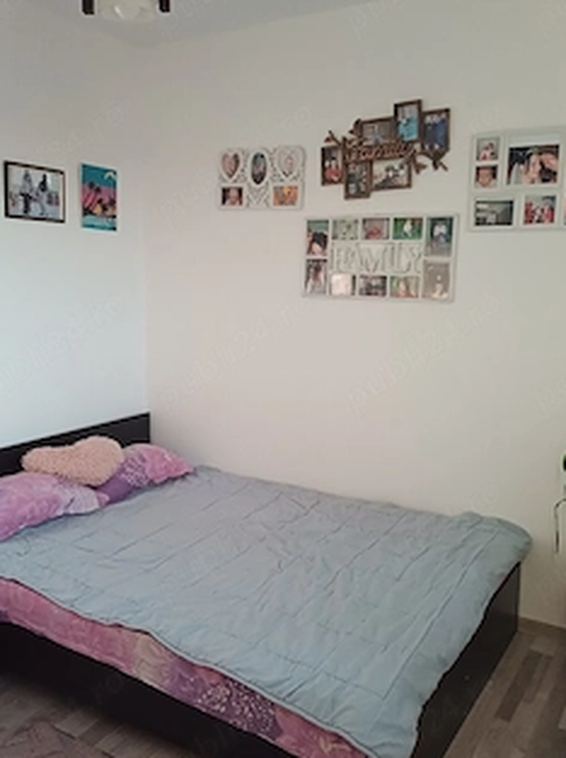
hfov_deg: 44.1
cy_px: 380
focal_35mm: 32
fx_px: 699
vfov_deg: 56.9
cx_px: 283
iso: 640
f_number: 1.8
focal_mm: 4.65
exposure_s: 1/20
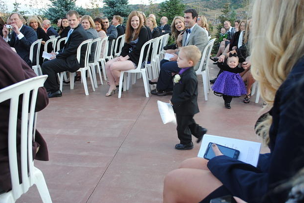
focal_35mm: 28
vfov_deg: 46.5
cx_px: 152
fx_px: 237
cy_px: 99
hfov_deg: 65.4
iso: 200
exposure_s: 1/80
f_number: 4.5
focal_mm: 18
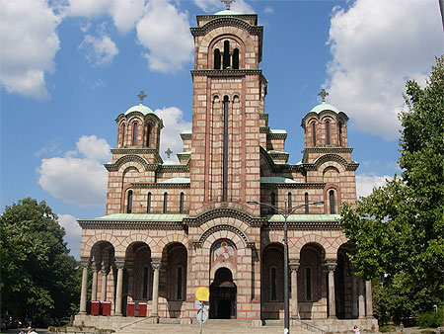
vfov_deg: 35.2
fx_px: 526
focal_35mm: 41
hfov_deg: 45.8
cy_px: 167
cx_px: 222
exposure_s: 1/939
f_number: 4.9
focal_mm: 8.5
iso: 79
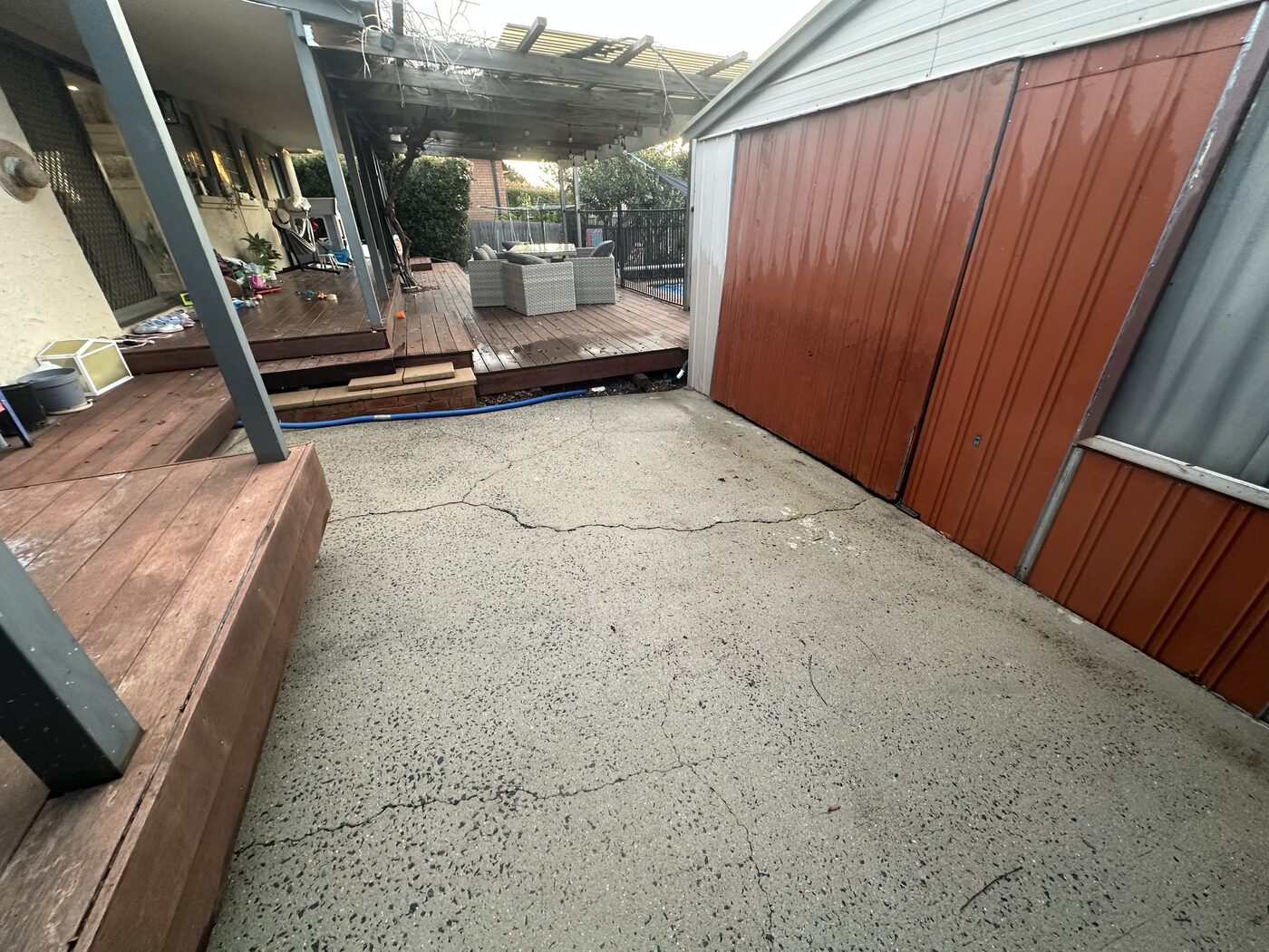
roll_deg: +2.8
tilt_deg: -28.5
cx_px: 634
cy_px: 476
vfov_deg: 85.7
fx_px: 513
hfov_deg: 102.1
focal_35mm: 14
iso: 160
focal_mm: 2.22
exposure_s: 1/50
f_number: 2.2
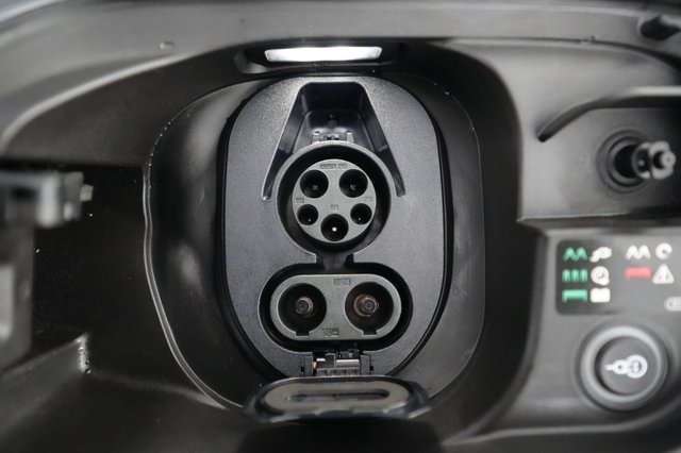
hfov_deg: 65.5
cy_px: 226
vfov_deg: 46.4
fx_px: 529
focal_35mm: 28
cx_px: 340
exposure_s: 1/80
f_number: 2.8
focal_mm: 28
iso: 12800
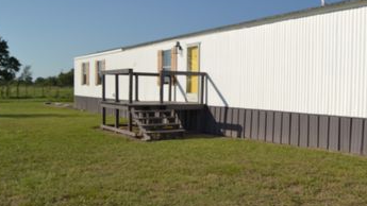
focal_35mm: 41
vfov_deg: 29.0
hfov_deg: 48.4
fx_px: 399
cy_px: 99
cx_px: 250
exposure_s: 1/200
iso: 100
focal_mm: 18
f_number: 11
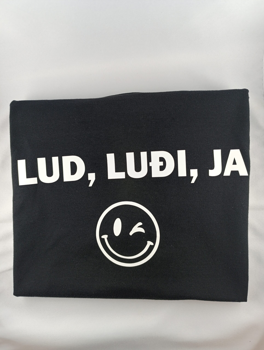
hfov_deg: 59.0
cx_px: 132
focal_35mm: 23
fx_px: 233
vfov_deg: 73.8
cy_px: 175
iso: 160
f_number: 1.6
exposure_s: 1/100
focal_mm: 6.14
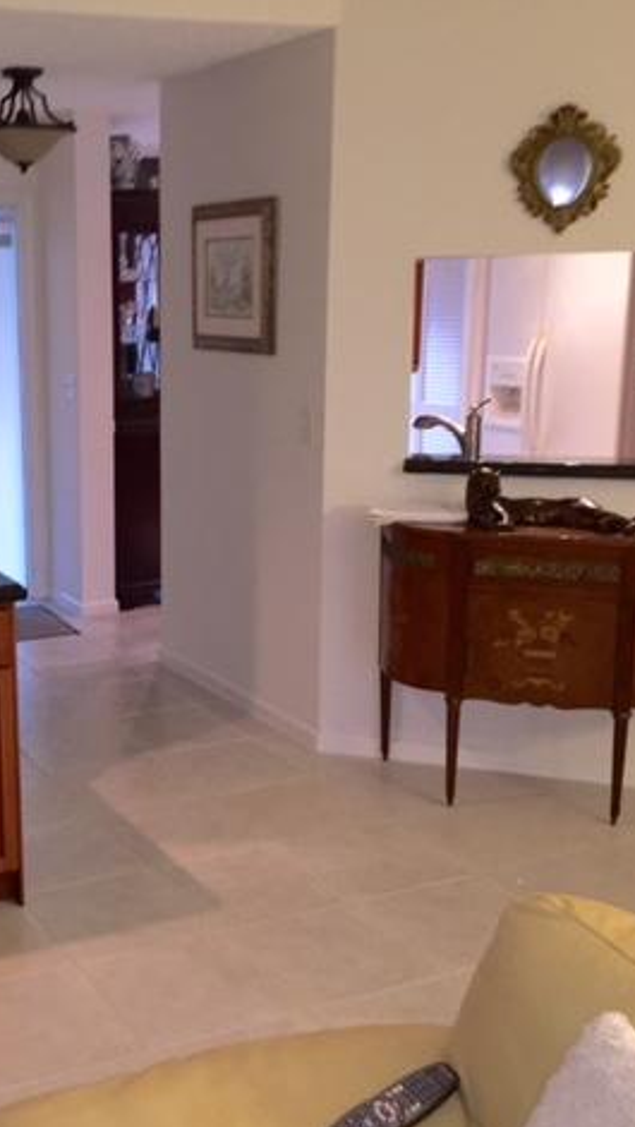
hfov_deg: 26.6
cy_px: 566
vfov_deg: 47.3
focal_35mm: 43
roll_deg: +0.8
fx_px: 1285
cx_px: 38
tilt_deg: -11.8
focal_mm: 4.15
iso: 80
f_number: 2.2
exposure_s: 1/20
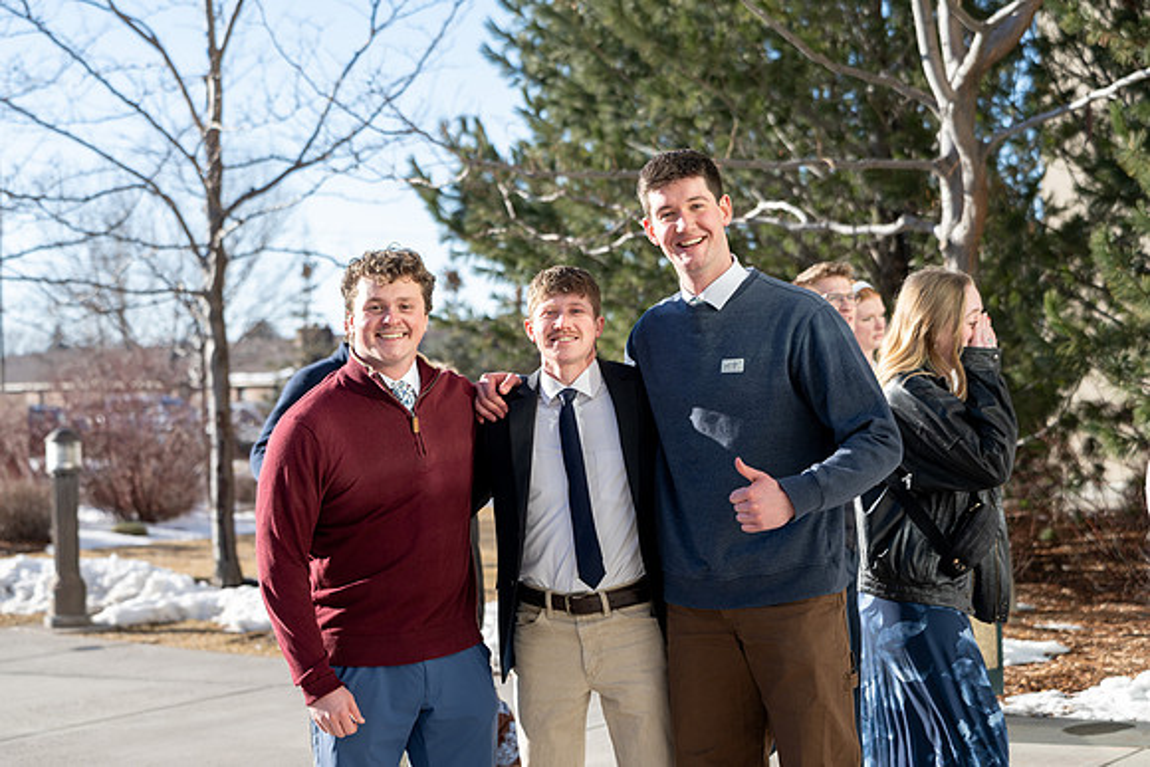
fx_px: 2415
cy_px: 381
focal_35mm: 76
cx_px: 581
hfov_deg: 26.8
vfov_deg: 18.1
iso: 100
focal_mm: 70
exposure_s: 1/500
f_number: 4
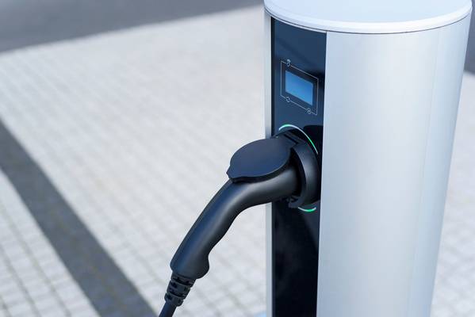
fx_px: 660
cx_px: 238
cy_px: 158
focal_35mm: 50
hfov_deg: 39.6
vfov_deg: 27.0
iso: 100
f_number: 2.8
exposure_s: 1/1000
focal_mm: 50
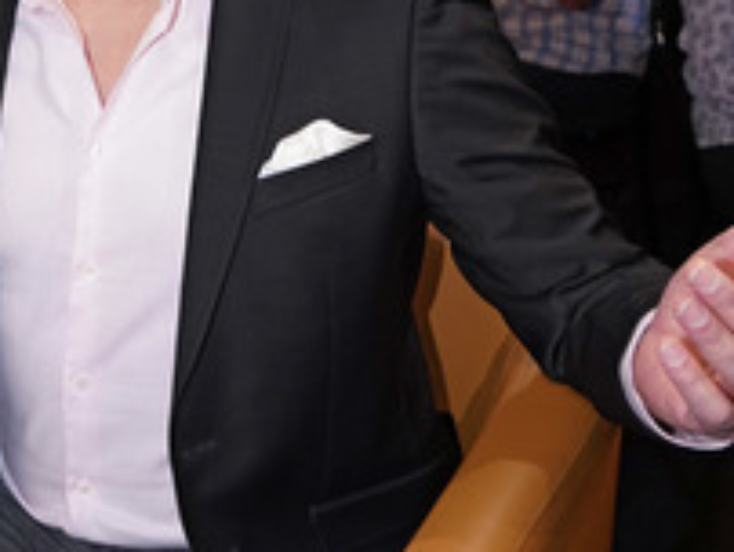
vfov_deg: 23.6
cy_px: 25
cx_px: 107
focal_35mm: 60
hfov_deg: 31.0
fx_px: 1274
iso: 1600
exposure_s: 1/125
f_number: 4.5
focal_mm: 28
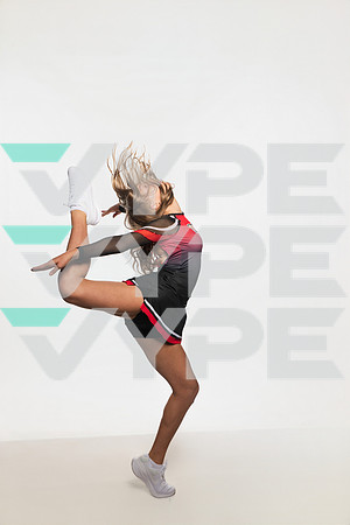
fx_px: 671
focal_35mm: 46
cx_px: 175
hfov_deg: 29.2
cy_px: 262
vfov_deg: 42.7
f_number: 6.3
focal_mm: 46
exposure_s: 1/200
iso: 500
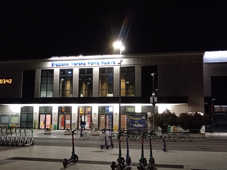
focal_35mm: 42
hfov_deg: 44.8
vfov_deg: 34.3
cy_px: 85
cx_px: 114
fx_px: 275
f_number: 1.9
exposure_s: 1/30
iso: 1870
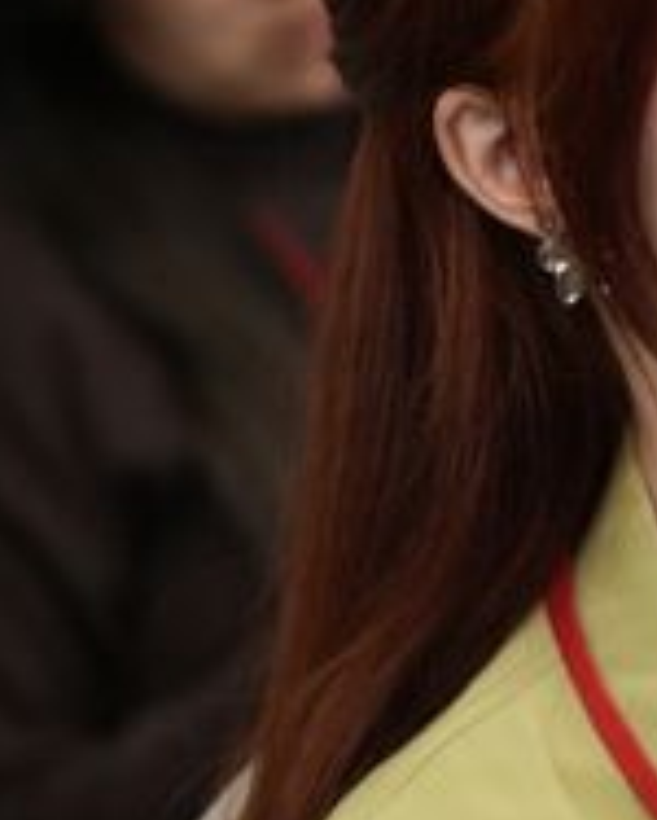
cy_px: 412
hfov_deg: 5.3
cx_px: 1417
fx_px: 6892
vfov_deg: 6.8
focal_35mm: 284
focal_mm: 81
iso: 1250
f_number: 2.8
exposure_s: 1/250
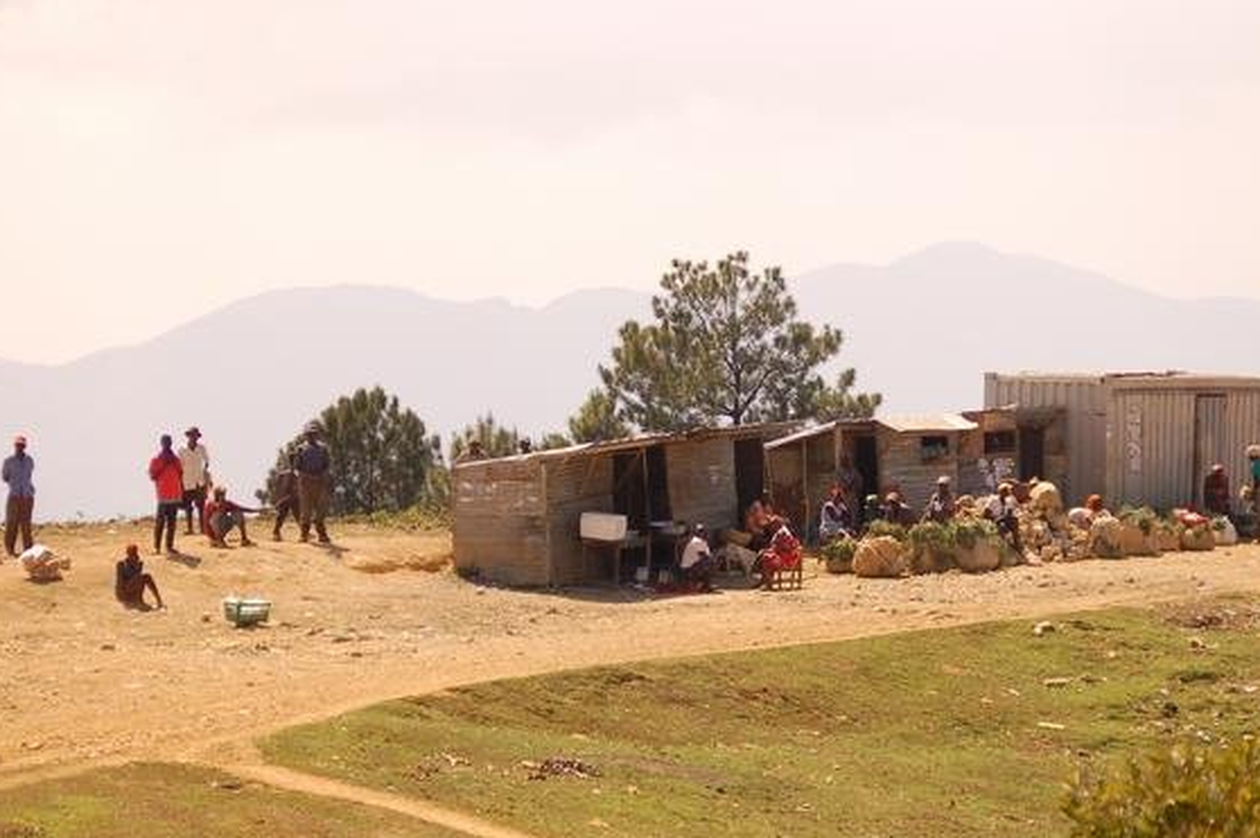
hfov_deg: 11.9
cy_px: 445
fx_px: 6015
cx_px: 817
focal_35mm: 172
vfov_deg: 8.0
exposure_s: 1/640
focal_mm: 80
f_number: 5.6
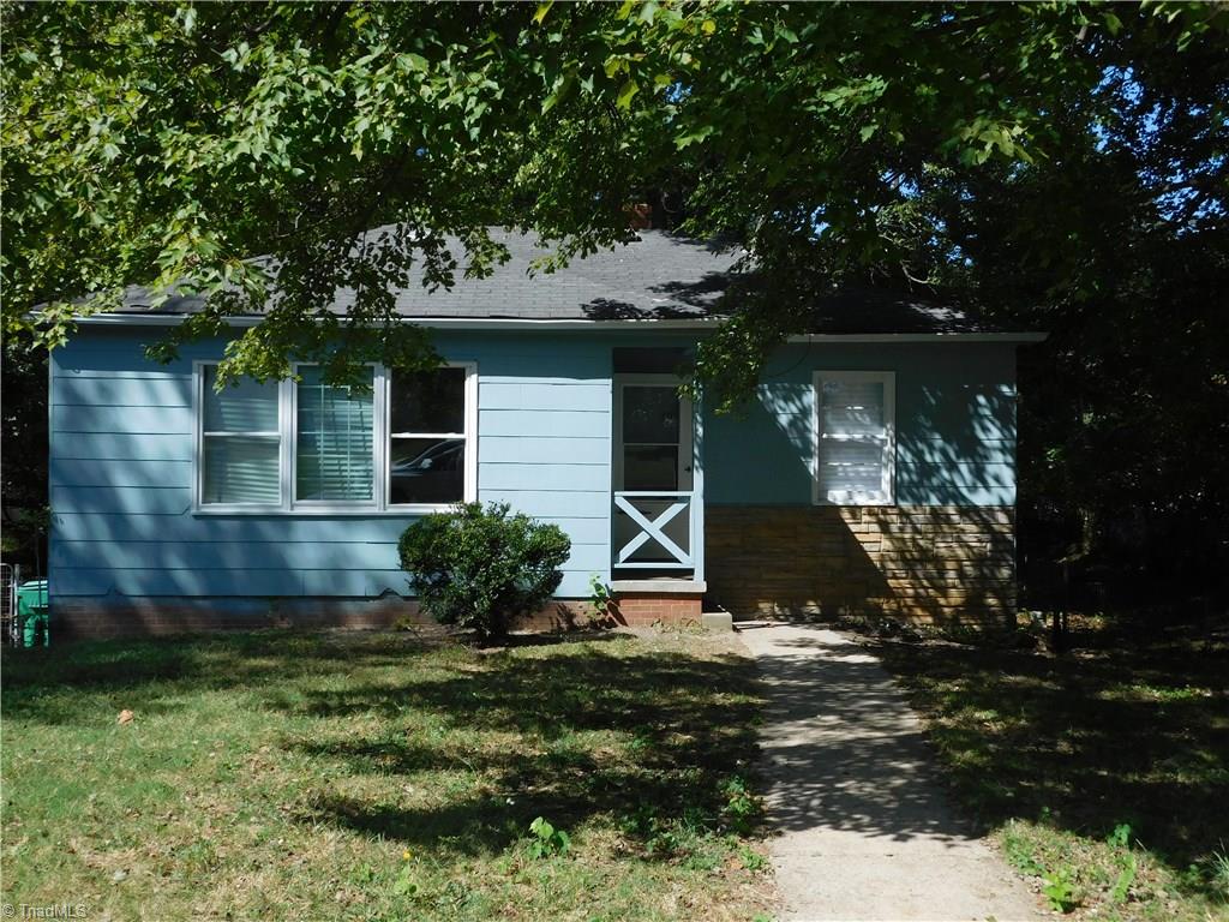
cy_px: 461
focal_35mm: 36
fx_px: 1278
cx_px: 614
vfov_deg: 39.7
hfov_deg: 51.4
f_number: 3.5
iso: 125
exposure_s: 1/1000
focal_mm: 6.3
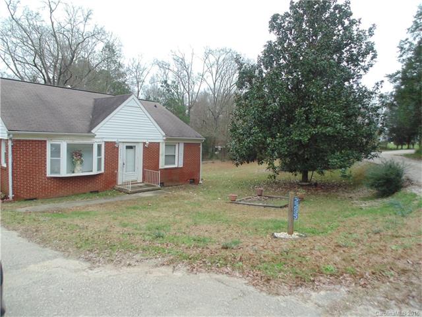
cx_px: 211
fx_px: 268
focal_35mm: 22
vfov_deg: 61.1
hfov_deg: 76.4
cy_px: 158
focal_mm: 4
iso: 80
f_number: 3.1
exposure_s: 1/125
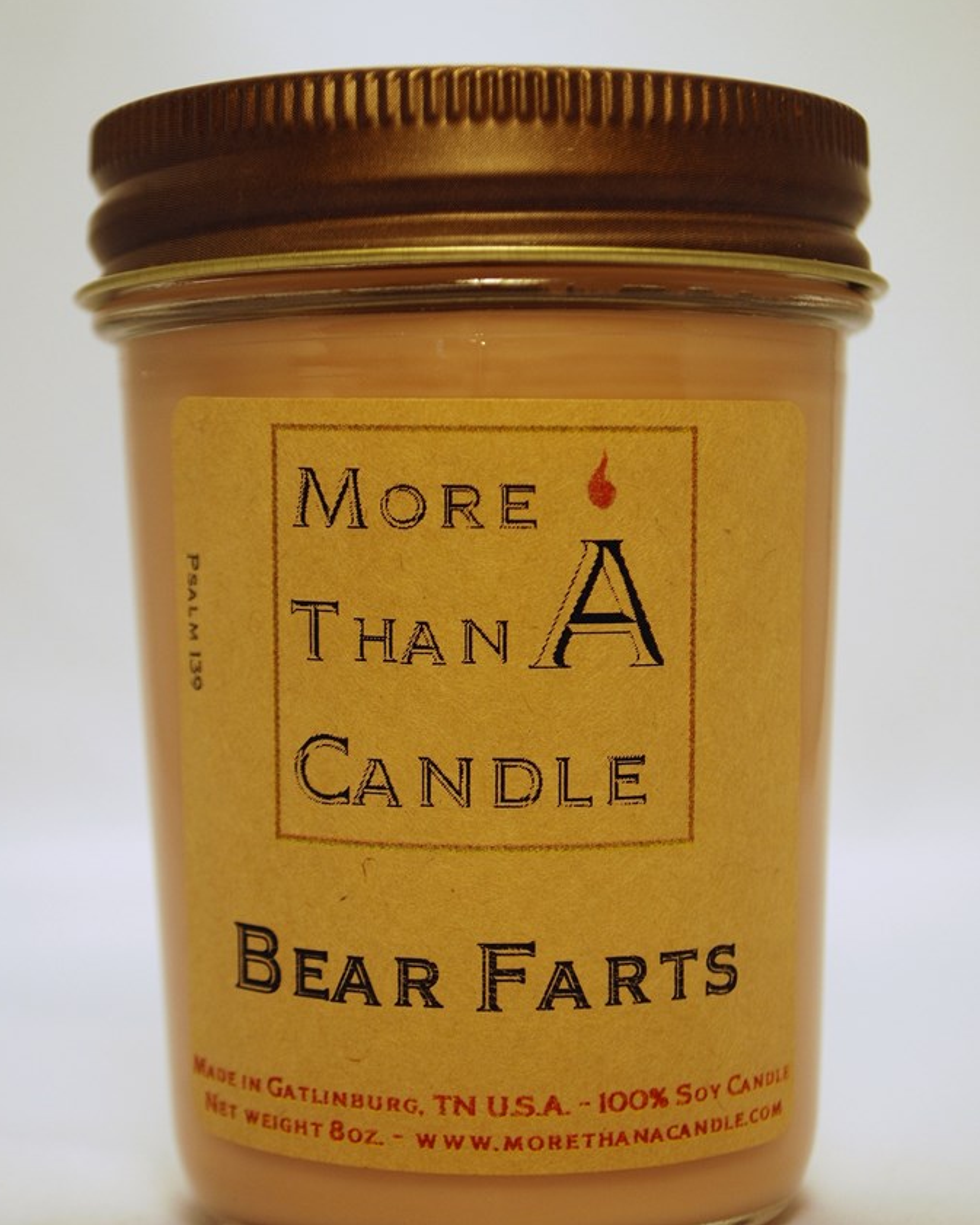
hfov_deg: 19.4
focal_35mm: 79
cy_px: 644
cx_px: 483
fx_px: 2864
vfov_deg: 24.1
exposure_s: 1/80
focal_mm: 46
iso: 200
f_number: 5.3
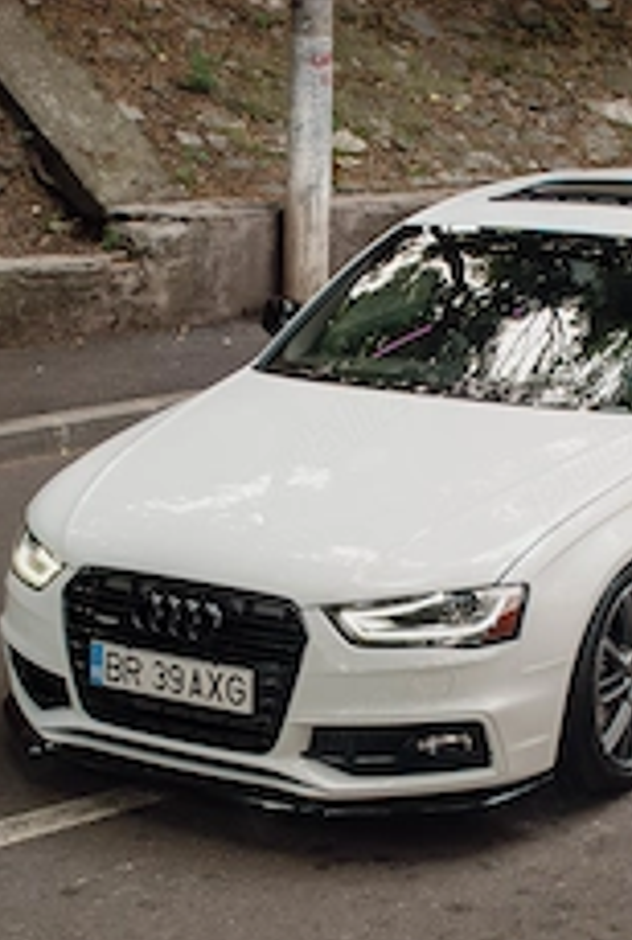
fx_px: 2146
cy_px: 579
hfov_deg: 16.6
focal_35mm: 82
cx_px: 513
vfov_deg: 24.6
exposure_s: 1/50
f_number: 5
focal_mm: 28
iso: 250
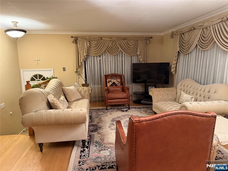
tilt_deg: -8.1
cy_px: 86
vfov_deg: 56.8
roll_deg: +0.9
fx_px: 158
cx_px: 114
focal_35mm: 24
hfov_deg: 71.6
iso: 800
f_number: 1.78
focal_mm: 6.76
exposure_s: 1/60
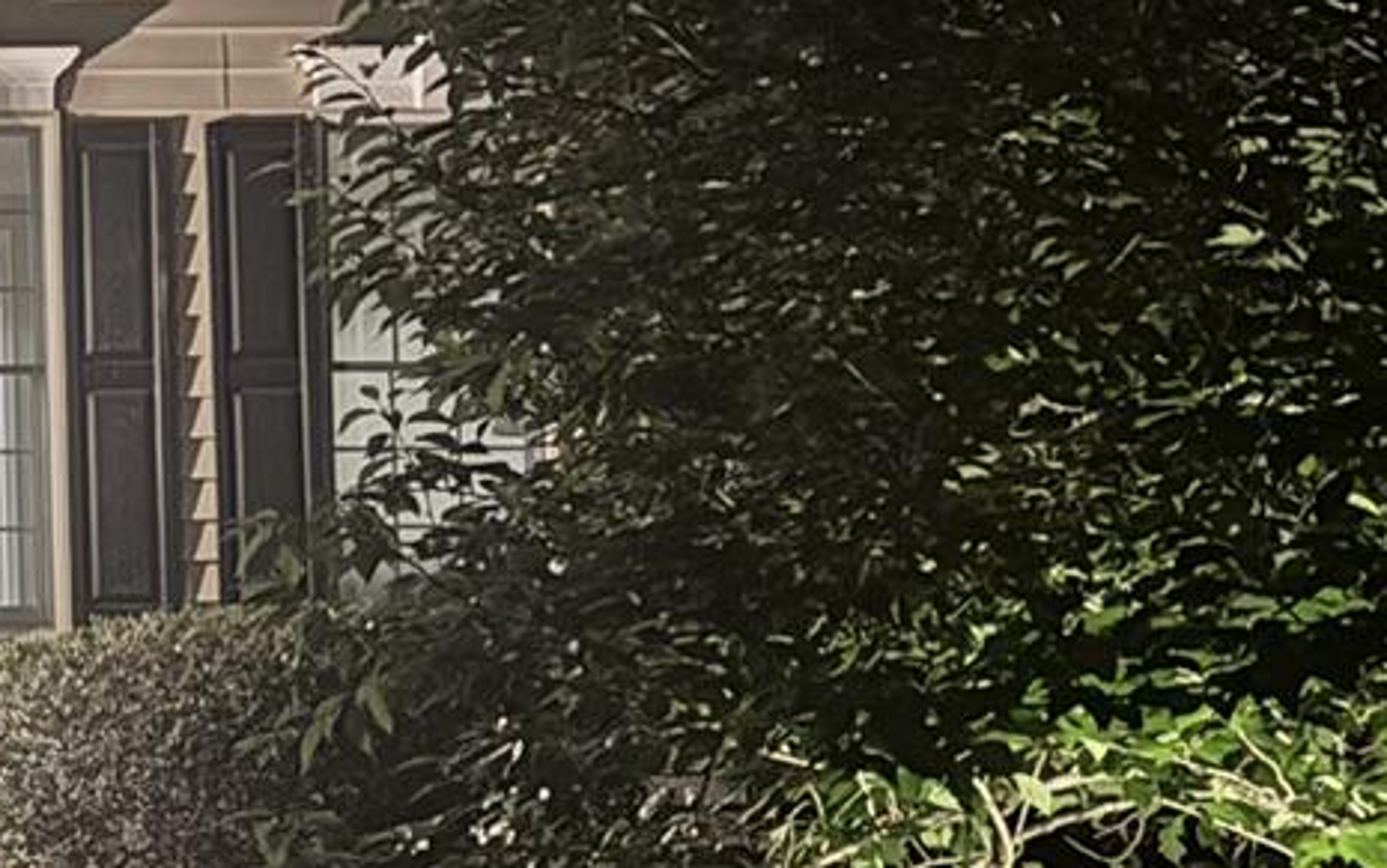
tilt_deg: +4.3
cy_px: 427
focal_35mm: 112
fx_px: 4235
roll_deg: +0.8
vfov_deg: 11.7
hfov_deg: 15.9
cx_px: -1092
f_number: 1.78
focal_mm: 6.76
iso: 1000
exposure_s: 1/11
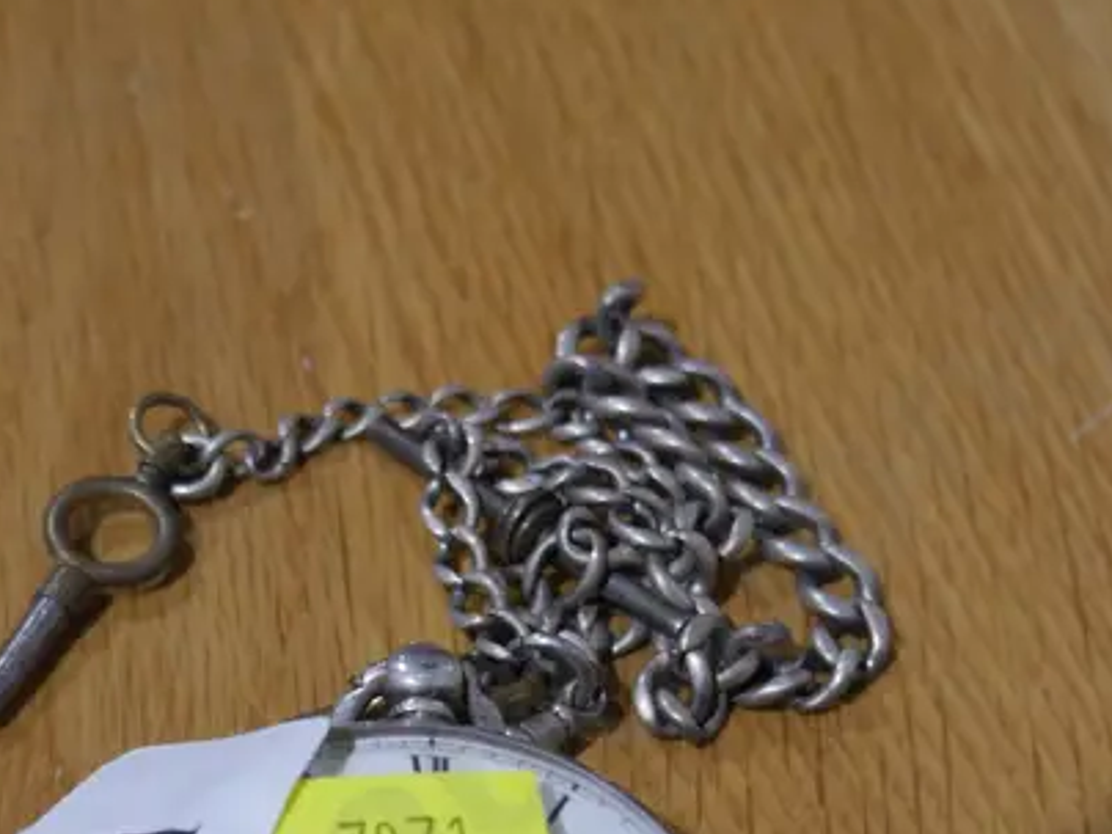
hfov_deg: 27.4
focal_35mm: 71
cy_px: 750
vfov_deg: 20.3
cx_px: 520
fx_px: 2281
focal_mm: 14
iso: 200
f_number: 3.5
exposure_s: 1/60
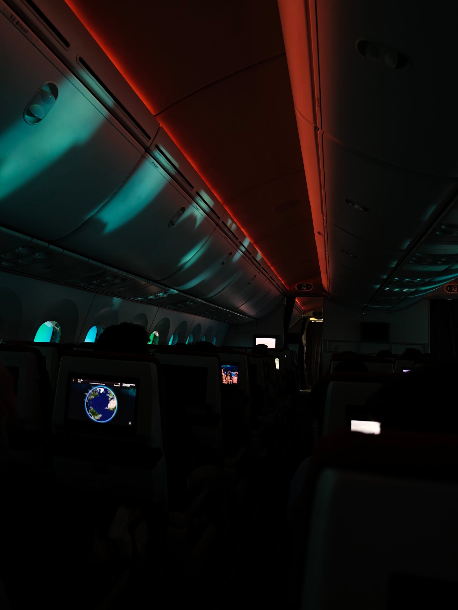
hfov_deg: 58.9
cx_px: 229
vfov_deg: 73.9
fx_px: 406
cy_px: 305
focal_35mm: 23
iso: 80
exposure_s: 1/100
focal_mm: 8.71
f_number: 1.67
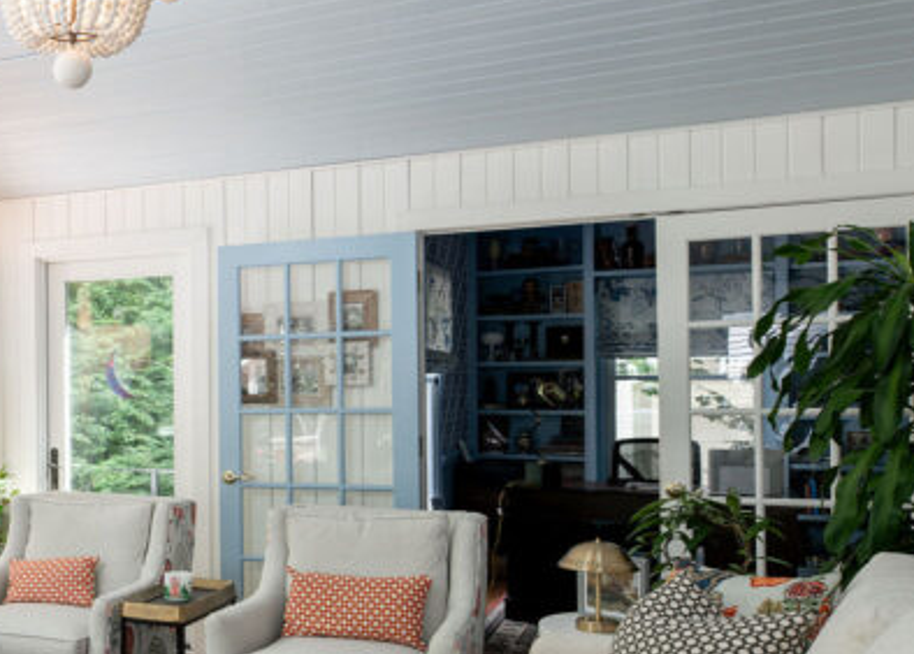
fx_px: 1169
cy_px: 388
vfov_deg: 31.2
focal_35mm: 45
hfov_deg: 37.1
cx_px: -50
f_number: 5.6
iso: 200
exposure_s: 1/25
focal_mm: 16
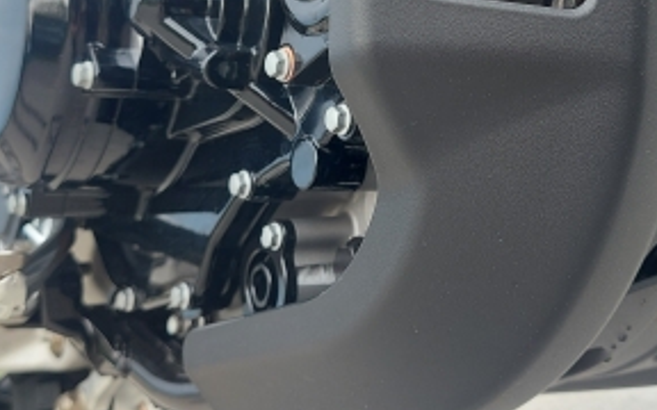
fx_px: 913
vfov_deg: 25.1
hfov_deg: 39.5
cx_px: 374
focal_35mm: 51
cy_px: 105
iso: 50
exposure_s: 1/120
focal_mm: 5.23
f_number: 1.8
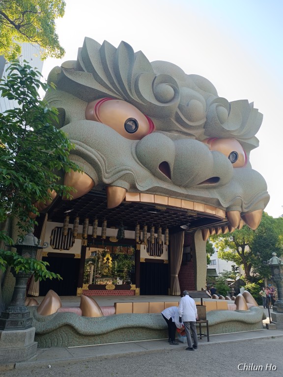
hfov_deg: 56.8
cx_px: 142
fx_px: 262
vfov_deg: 71.6
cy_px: 188
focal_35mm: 24
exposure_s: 1/100
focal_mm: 6.14
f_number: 1.65
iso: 59
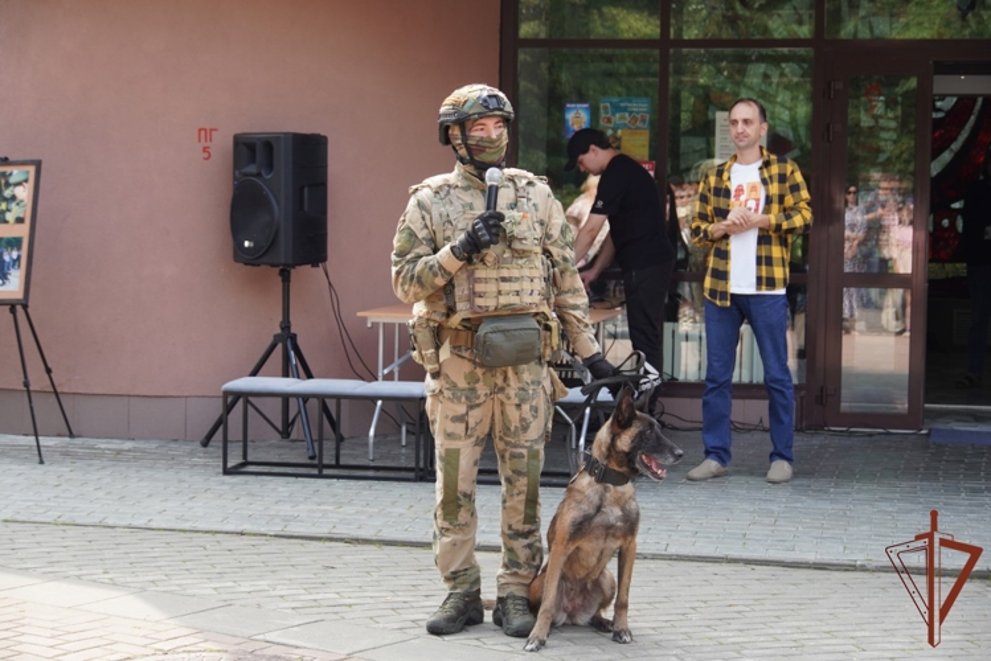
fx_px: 2107
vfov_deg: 17.8
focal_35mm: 76
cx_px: 496
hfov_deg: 26.5
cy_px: 330
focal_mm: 51
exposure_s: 1/160
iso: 200
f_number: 5
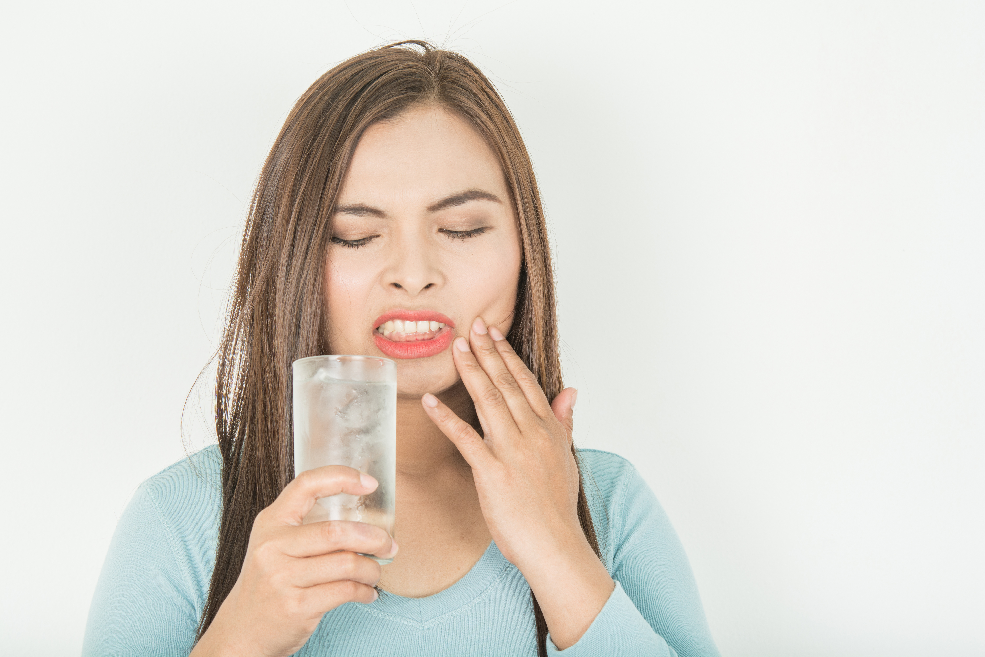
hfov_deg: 22.6
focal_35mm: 90
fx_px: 2462
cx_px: 492
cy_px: 328
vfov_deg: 15.2
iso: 160
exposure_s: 1/200
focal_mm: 60
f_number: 8
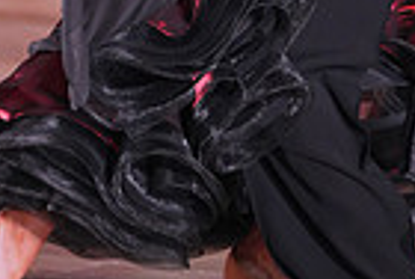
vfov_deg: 2.7
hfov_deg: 4.0
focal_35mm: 508
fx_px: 5869
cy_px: -329
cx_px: 336
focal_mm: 123
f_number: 2.8
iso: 800
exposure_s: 1/400
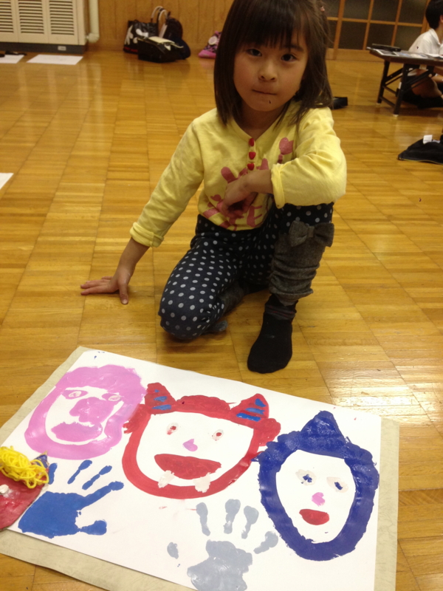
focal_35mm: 33
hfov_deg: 42.9
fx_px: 563
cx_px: 222
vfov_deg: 55.4
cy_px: 296
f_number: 2.4
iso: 100
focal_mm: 4.12
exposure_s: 1/20
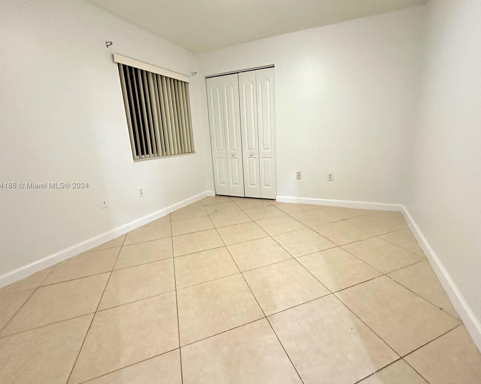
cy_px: 186
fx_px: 228
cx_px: 257
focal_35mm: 16
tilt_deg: -13.1
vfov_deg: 80.3
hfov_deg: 93.0
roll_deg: +3.0
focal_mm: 2.22
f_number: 2.2
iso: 1000
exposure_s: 1/60
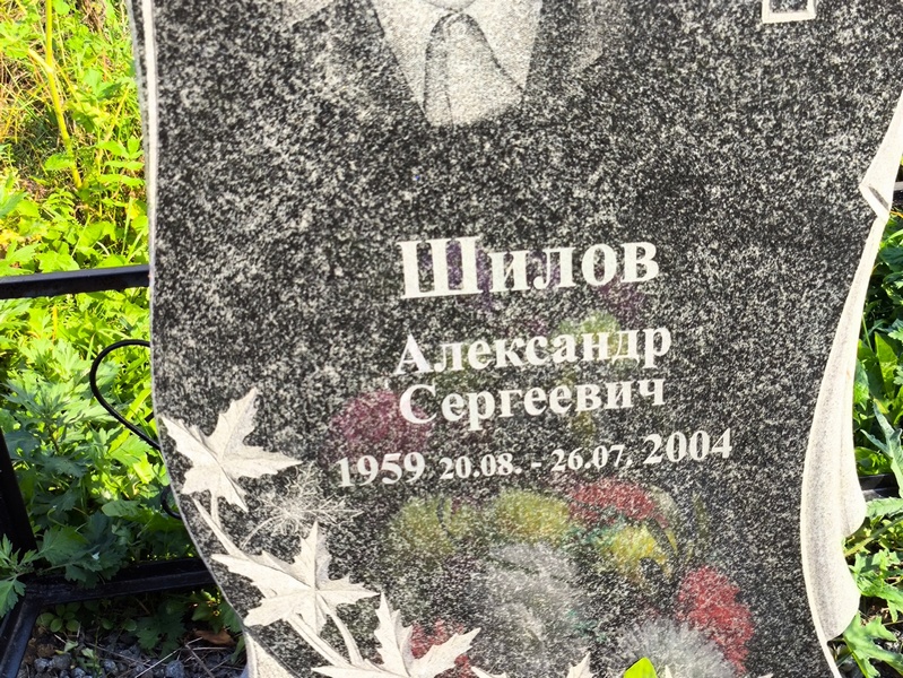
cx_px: 452
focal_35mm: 50
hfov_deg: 38.2
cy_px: 339
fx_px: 1305
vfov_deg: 29.1
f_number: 1.7
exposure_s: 1/356
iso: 50
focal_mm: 4.71
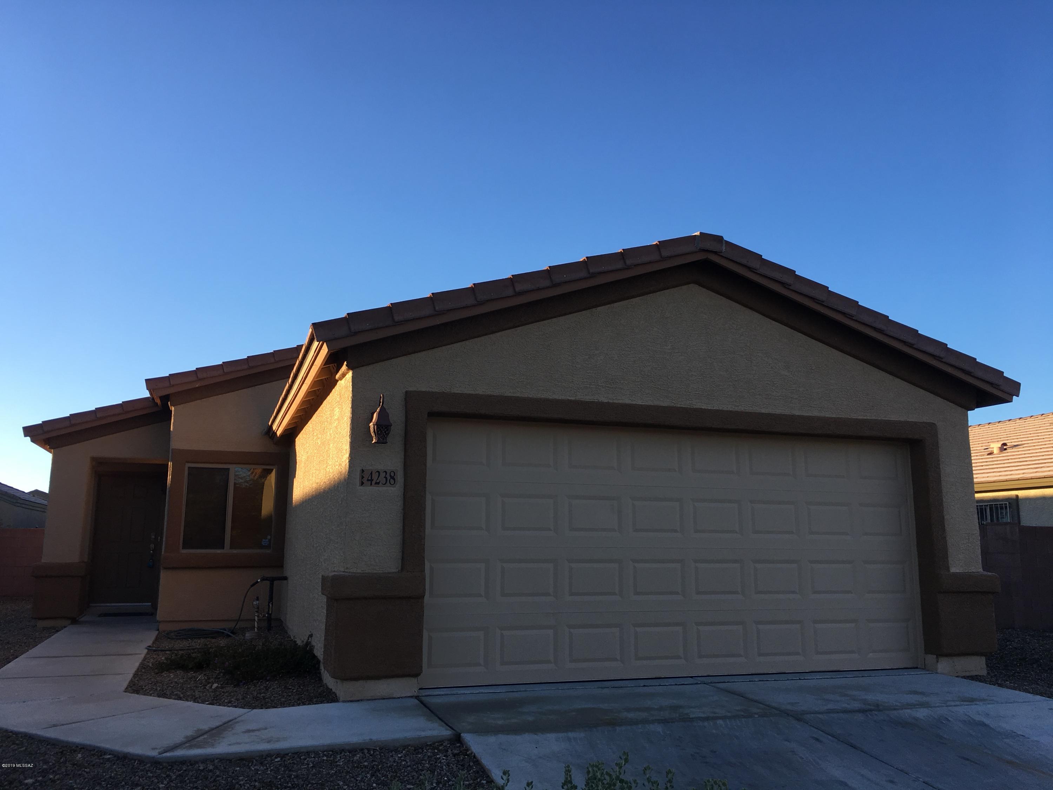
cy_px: 395
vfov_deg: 48.2
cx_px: 526
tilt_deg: +11.2
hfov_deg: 61.7
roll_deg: -1.9
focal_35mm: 29
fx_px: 882
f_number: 2.2
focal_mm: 4.15
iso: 25
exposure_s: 1/503
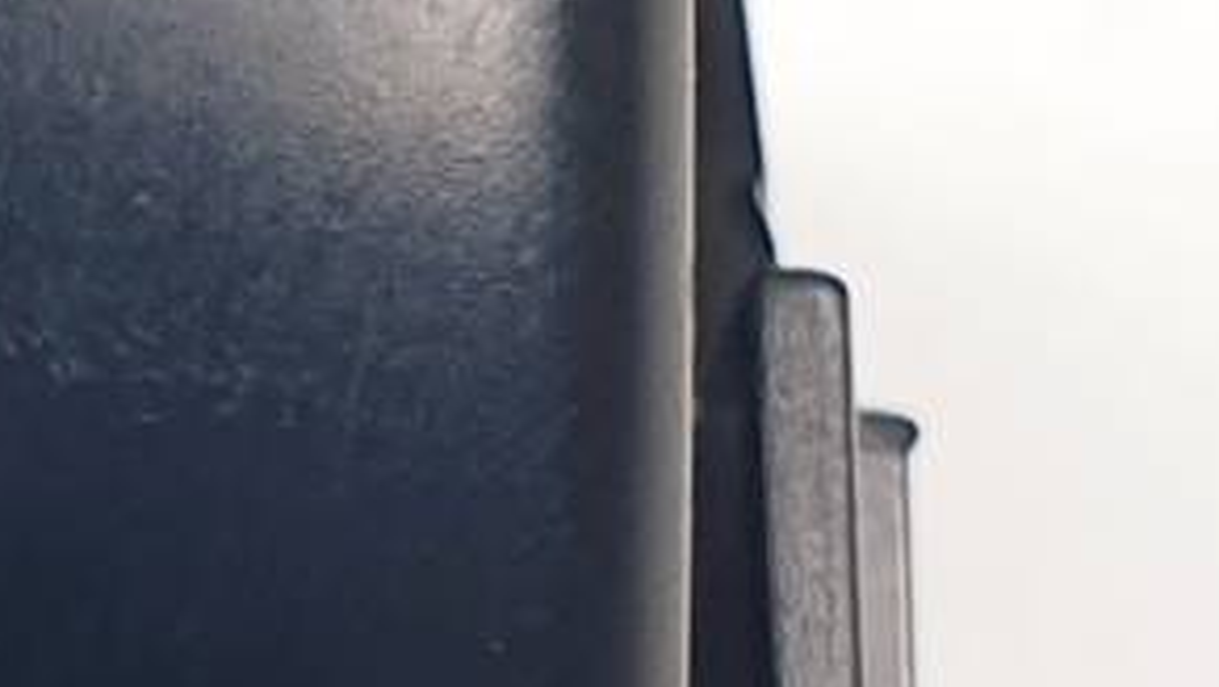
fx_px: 4527
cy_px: 750
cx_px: -327
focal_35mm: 140
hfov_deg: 14.7
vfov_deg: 8.6
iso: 50
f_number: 2.4
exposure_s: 1/186
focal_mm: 4.3
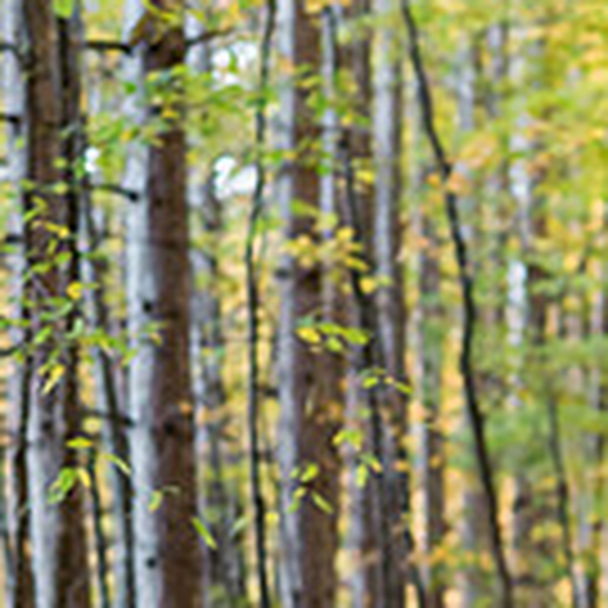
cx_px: 482
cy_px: 770
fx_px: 4789
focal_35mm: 241
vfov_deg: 7.2
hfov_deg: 7.3
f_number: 2.8
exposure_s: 1/200
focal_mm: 85
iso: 500
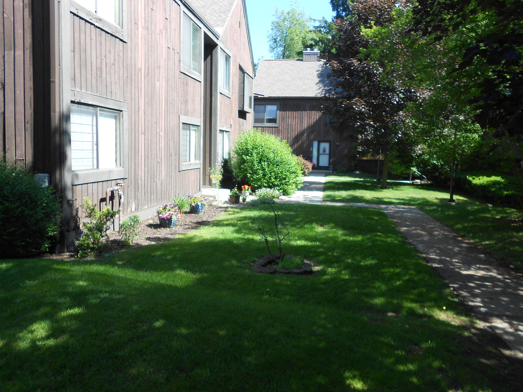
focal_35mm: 29
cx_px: 262
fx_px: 438
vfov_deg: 48.2
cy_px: 196
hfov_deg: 61.7
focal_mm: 5.1
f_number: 3.4
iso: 80
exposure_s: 1/200
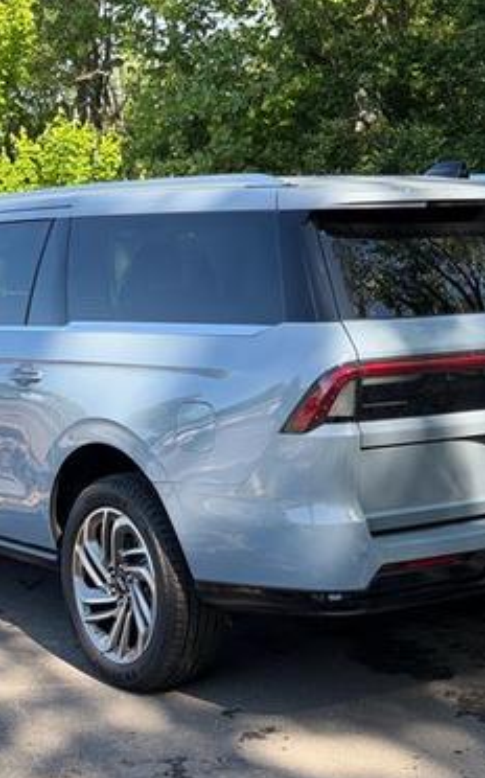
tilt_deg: -6.8
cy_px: 391
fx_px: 1462
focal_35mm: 69
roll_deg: +3.9
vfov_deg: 29.8
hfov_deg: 18.8
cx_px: 224
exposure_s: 1/855
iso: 64
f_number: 1.78
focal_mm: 6.76
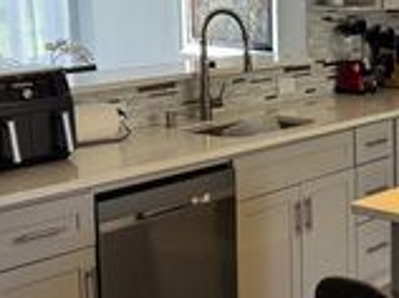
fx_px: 875
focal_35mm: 76
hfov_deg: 23.7
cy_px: 107
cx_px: 467
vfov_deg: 19.3
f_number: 1.78
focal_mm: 6.76
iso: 160
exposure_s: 1/60
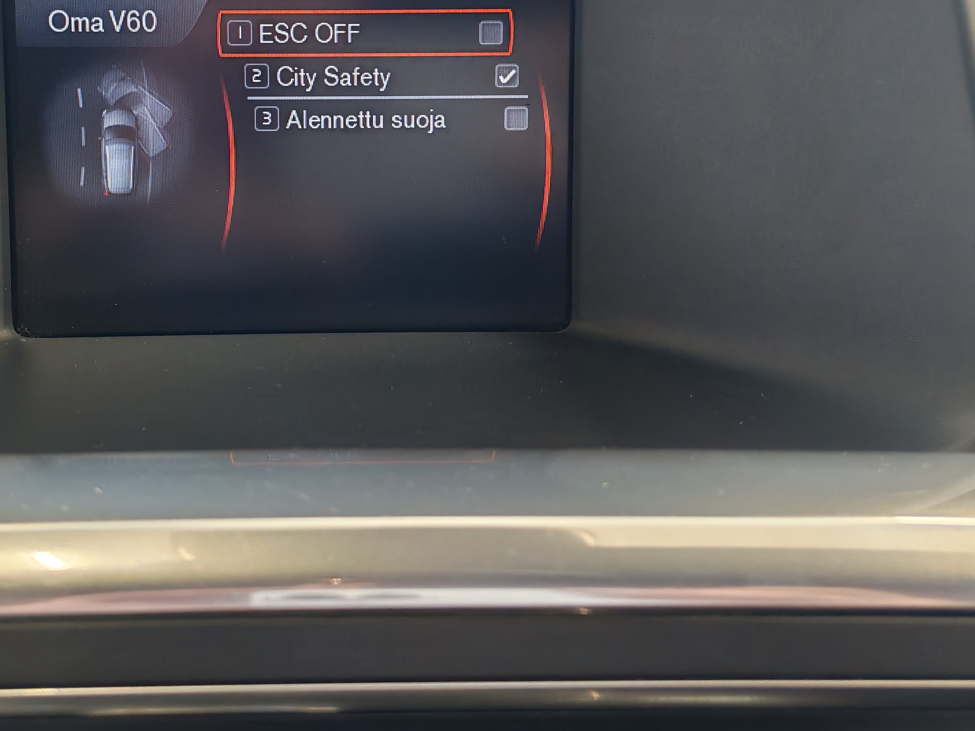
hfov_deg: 40.8
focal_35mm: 46
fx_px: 1296
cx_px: 337
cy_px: 224
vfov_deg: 31.2
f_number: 1.9
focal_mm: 6.12
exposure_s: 1/100
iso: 1000
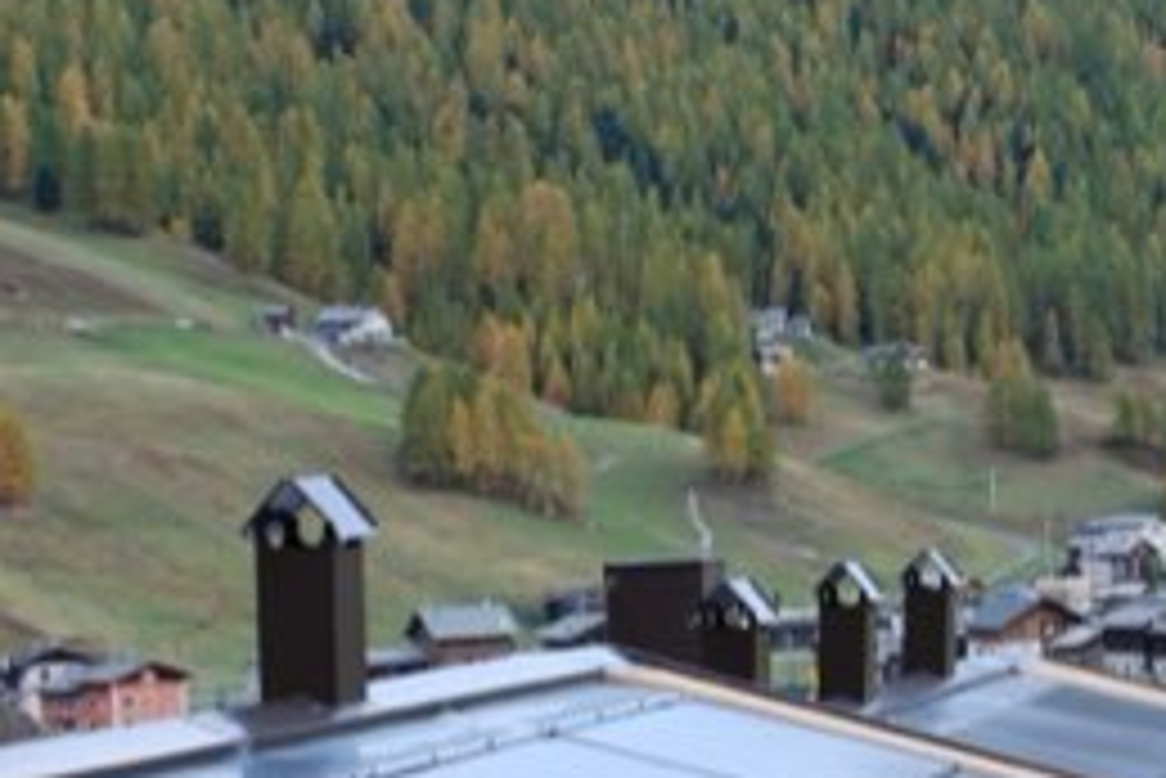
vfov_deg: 10.4
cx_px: 1130
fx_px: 4278
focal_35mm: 132
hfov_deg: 15.3
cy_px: 560
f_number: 5.6
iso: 160
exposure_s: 1/125
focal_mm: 38
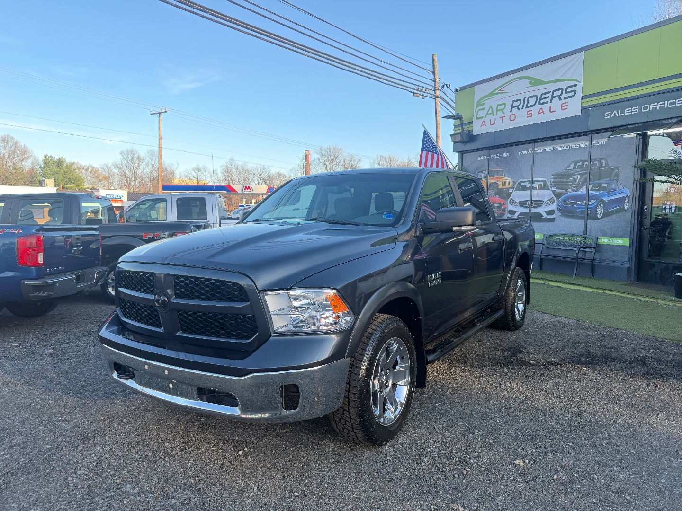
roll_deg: +0.5
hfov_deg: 71.6
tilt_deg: -5.9
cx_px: 341
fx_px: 473
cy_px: 256
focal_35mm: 24
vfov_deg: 56.8
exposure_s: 1/197
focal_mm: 6.76
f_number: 1.78
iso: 80
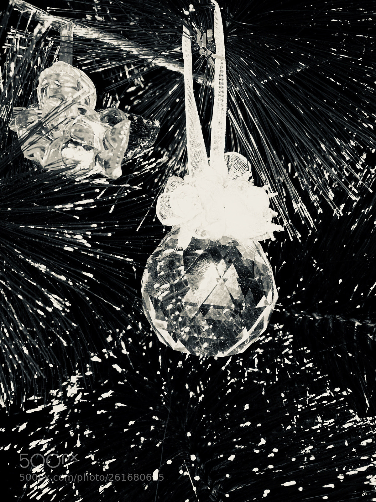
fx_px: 420
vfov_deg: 61.7
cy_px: 251
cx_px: 188
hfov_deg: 48.2
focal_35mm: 29
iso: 25
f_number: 2.2
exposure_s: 1/93
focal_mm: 4.15
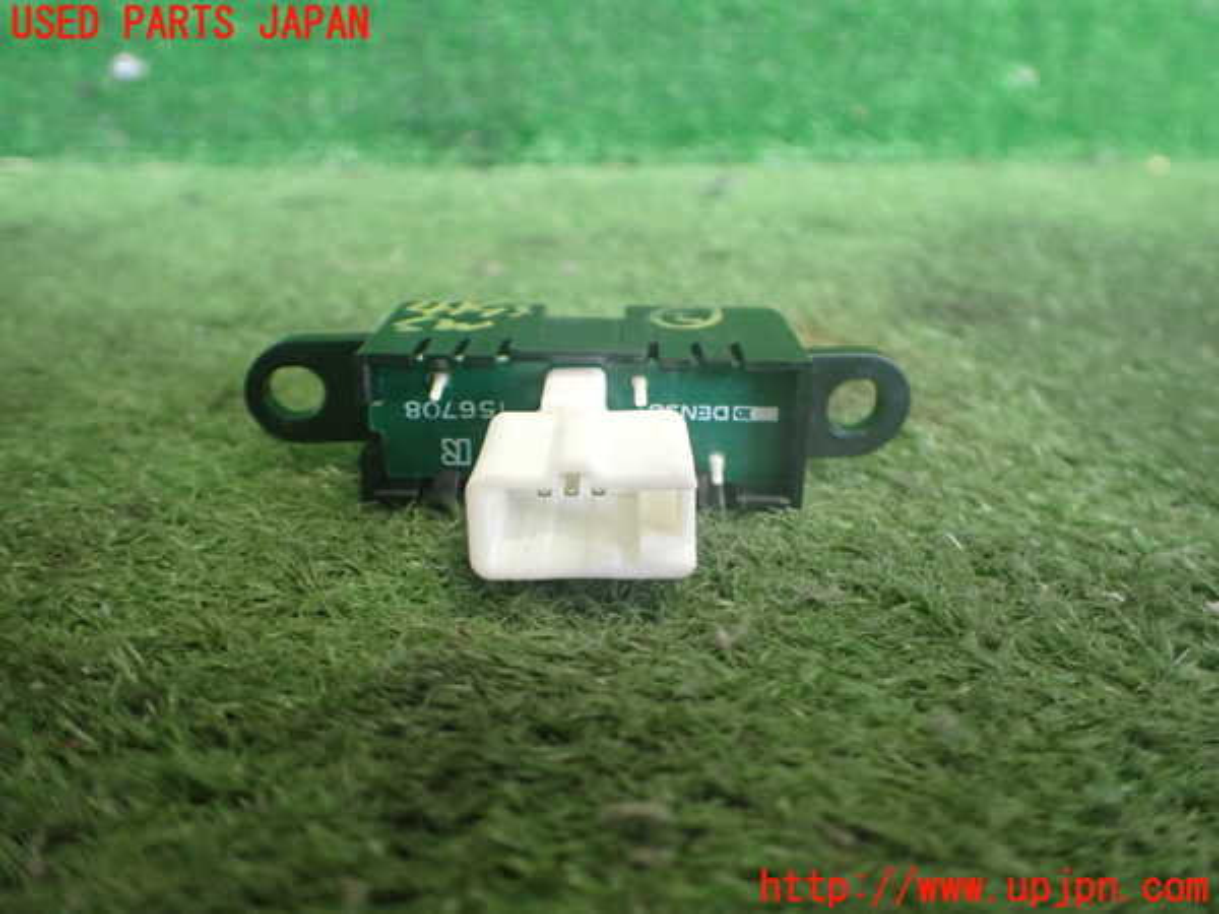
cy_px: 457
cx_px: 610
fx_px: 1056
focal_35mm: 30
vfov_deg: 46.8
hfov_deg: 60.0
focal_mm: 5.4
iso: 800
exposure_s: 1/100
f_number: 2.3
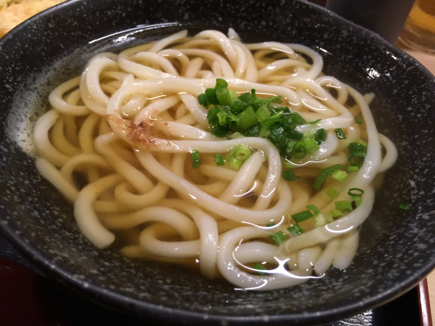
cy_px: 163
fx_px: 364
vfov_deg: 48.2
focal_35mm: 29
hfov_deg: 61.7
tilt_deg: -45.6
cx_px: 218
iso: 200
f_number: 2.2
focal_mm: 4.15
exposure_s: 1/30
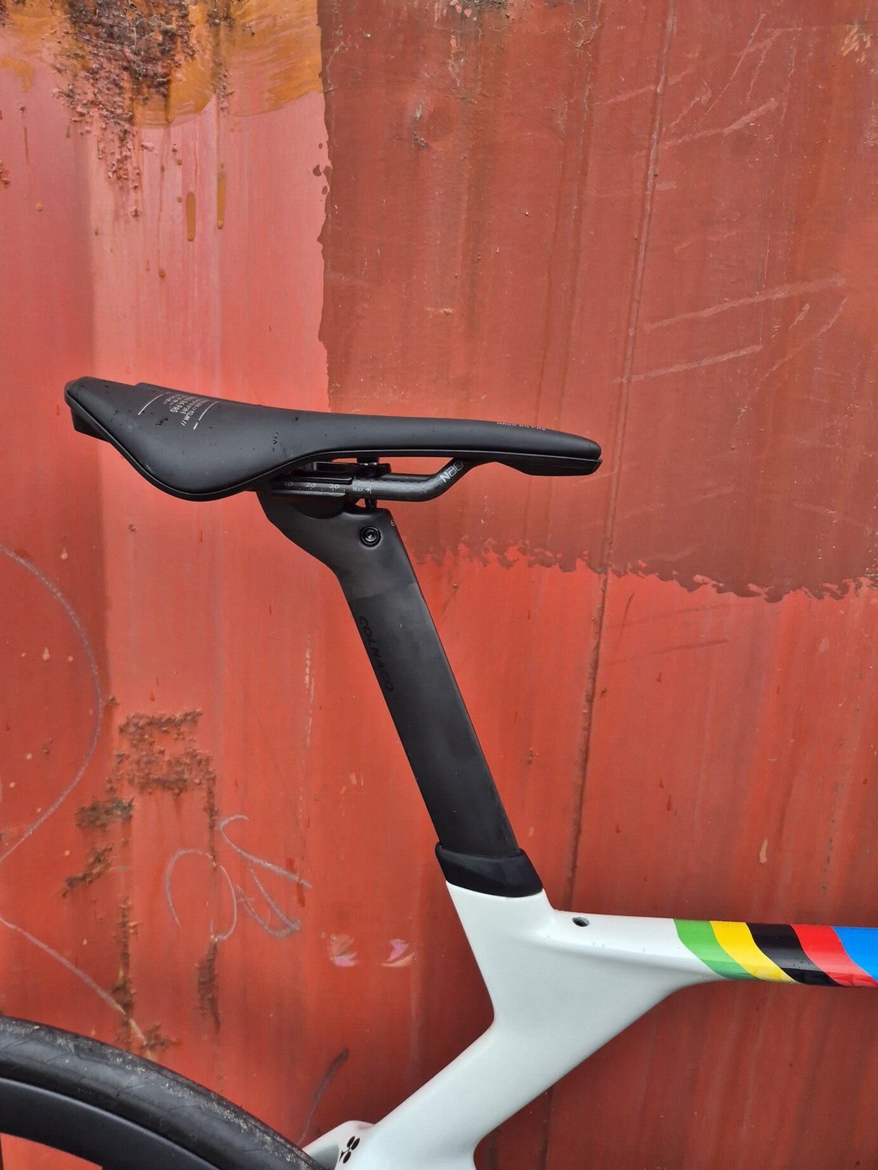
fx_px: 812
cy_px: 591
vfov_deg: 71.6
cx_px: 422
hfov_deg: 56.8
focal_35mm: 24
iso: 25
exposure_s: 1/270
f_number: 1.8
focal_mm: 5.4
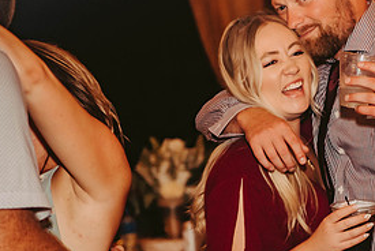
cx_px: 310
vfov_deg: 8.7
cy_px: 203
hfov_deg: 12.9
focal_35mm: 158
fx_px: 1648
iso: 1000
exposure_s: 1/160
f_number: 2.8
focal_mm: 75
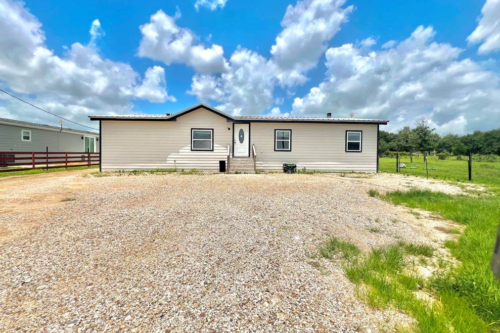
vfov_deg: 81.1
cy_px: 158
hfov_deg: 104.3
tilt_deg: -1.1
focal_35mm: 14
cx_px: 246
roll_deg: -1.4
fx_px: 194
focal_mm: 1.57
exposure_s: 1/3650
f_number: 1.8
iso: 32
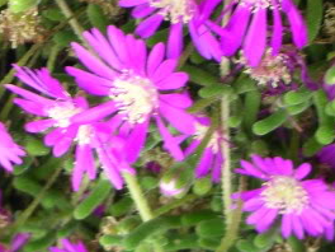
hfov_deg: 11.1
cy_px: 36
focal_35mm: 177
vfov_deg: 8.4
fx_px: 1713
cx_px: 38
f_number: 4.4
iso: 50
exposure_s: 1/69.3
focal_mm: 12.2
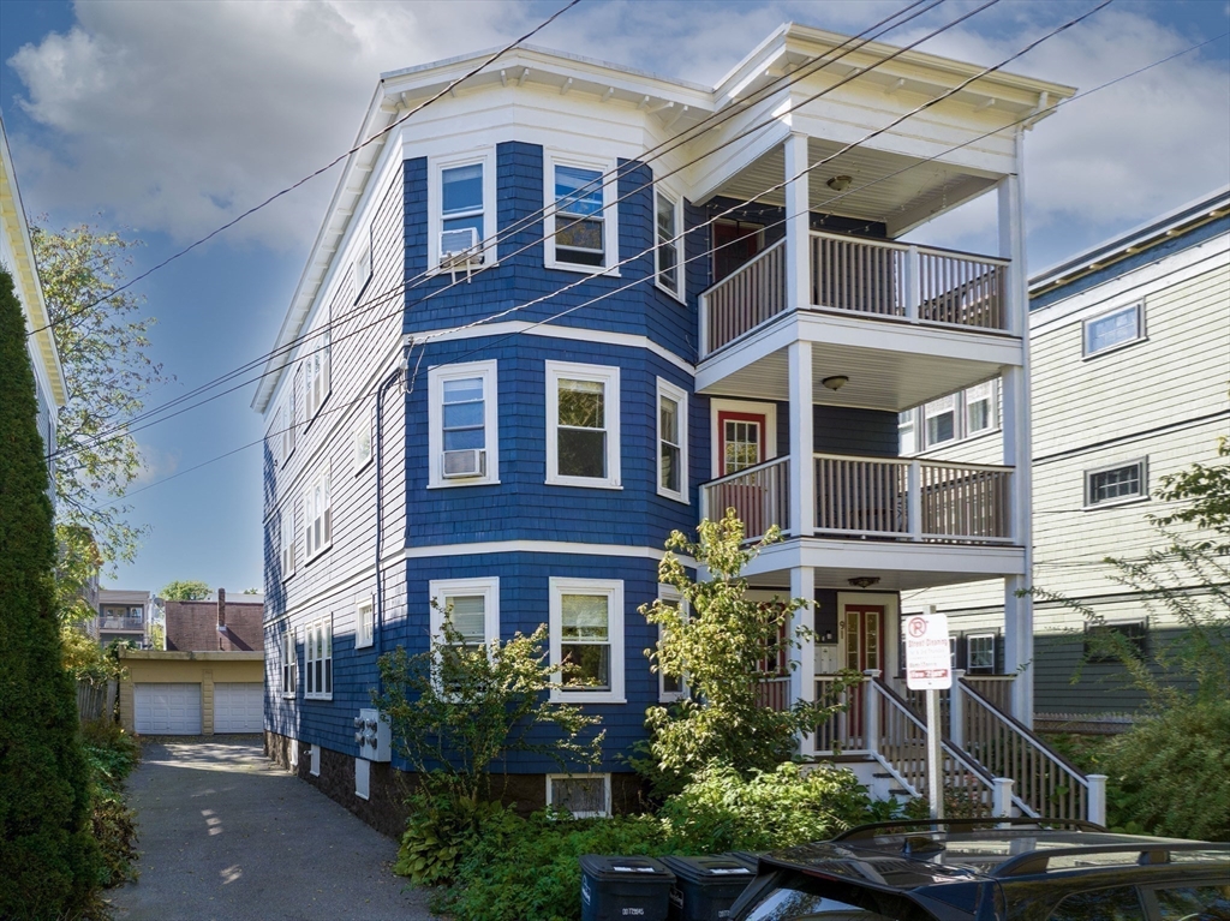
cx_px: 615
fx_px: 852
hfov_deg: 71.6
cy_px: 460
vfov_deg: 56.8
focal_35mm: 24
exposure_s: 1/200
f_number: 2.8
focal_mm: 12.29
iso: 350
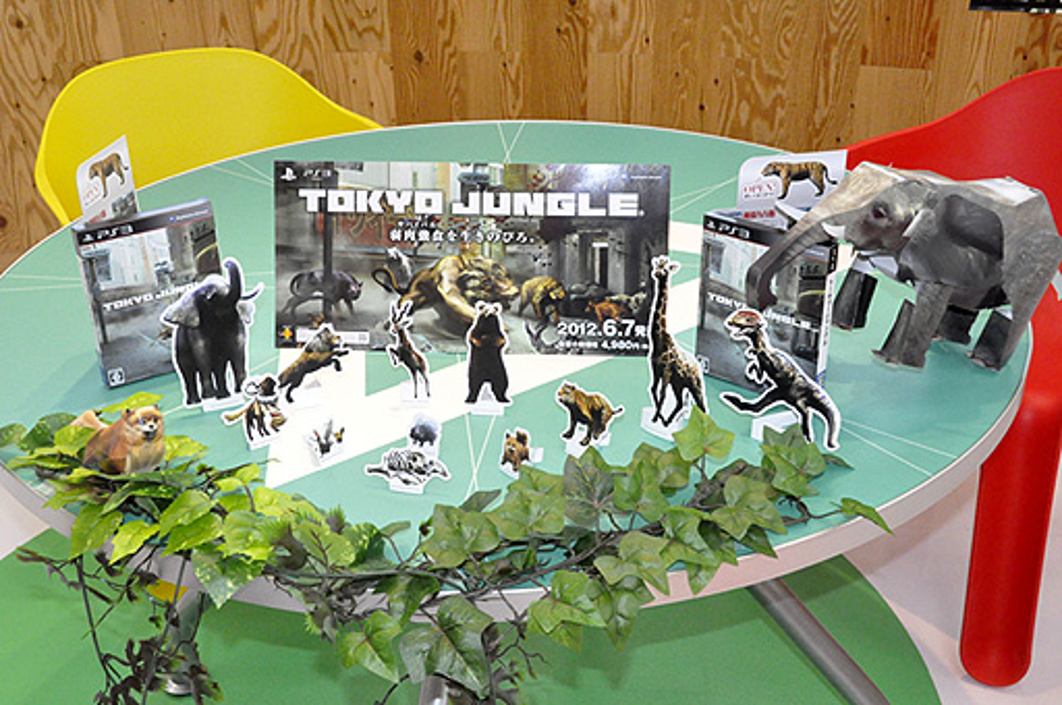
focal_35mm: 44
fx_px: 1282
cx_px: 531
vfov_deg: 30.8
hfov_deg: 45.0
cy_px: 352
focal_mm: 29
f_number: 11
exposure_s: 1/200
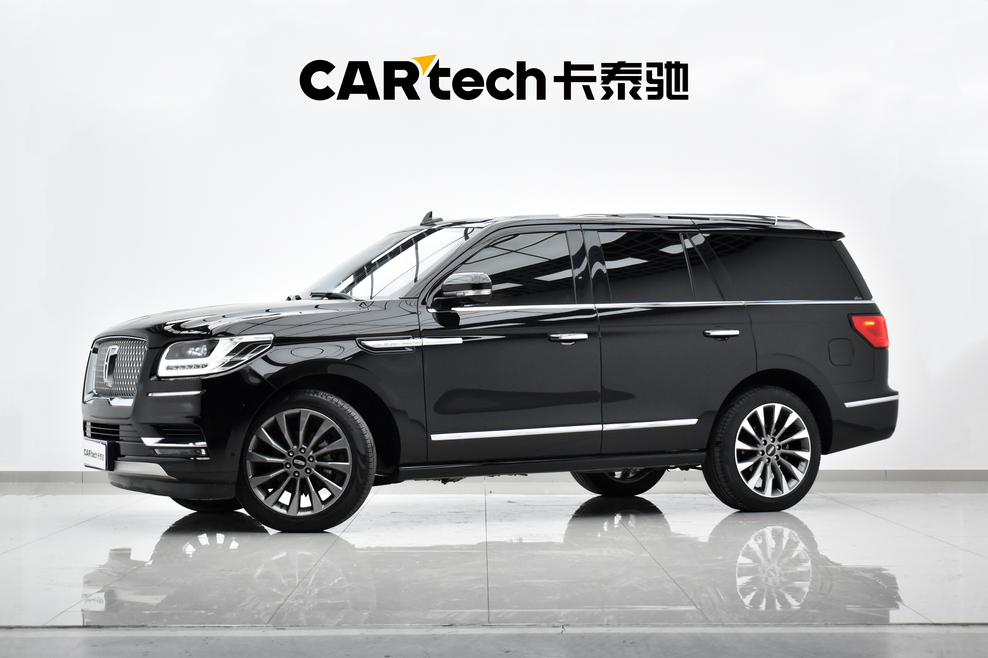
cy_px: 329
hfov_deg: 31.9
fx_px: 1729
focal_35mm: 63
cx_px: 494
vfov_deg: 21.6
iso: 1600
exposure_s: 1/640
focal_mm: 42
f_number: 5
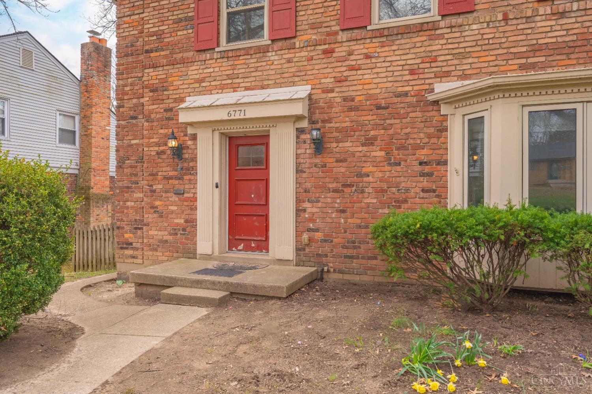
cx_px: 296
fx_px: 403
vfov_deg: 52.1
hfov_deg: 72.6
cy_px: 197
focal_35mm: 24
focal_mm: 24.5
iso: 320
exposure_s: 1/4000
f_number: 7.1
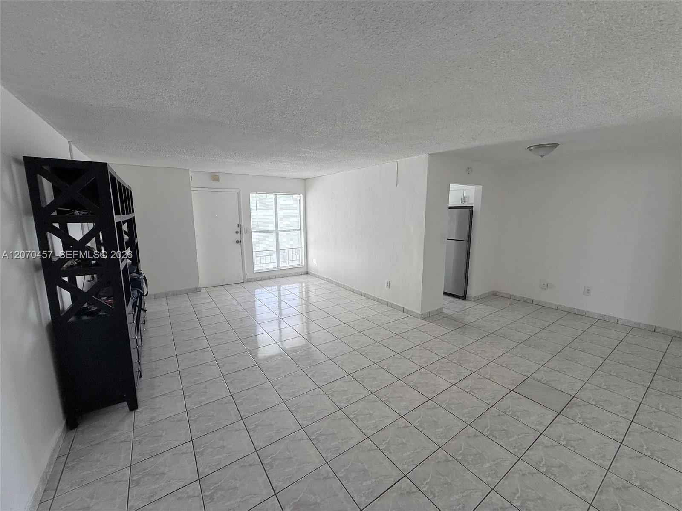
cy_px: 256
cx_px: 341
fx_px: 276
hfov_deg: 102.1
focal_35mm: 14
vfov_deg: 85.7
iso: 64
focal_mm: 2.22
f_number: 2.2
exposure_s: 1/102
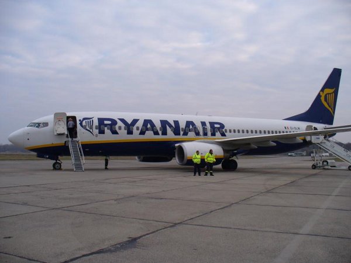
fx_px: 375
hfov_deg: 50.1
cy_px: 132
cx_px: 176
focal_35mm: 37
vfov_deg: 38.7
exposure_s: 1/400
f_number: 2.8
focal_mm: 6.1
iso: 80
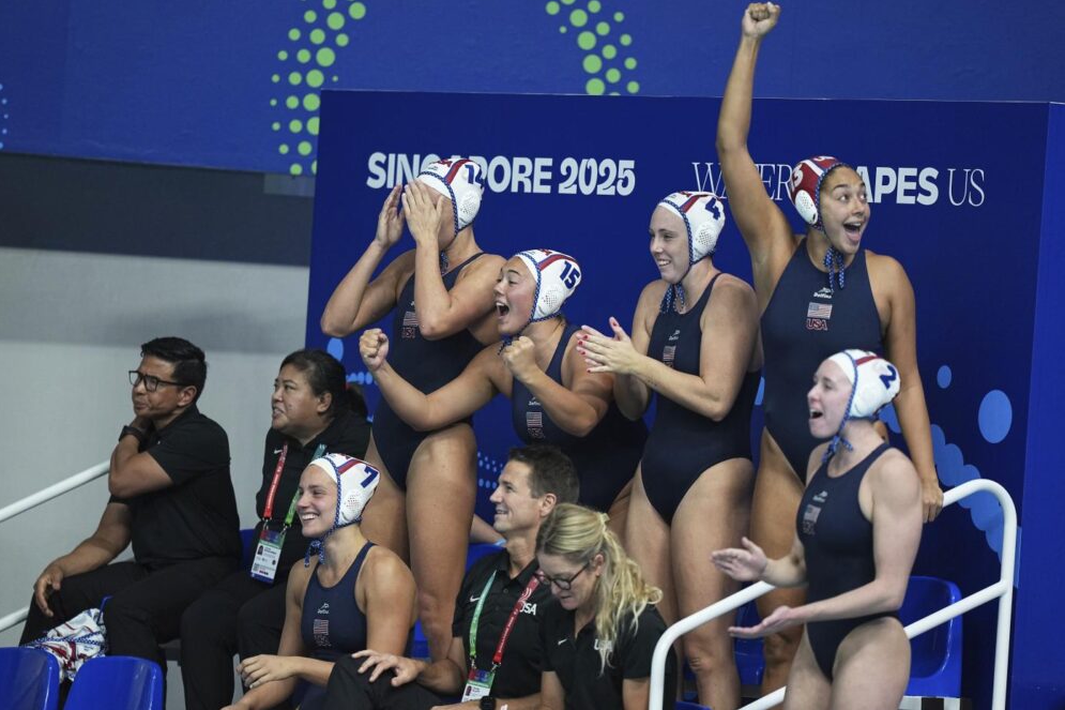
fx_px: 11890
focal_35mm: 402
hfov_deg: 5.1
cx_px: 531
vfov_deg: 3.4
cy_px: 356
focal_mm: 400
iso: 1600
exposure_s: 1/2000
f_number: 2.8
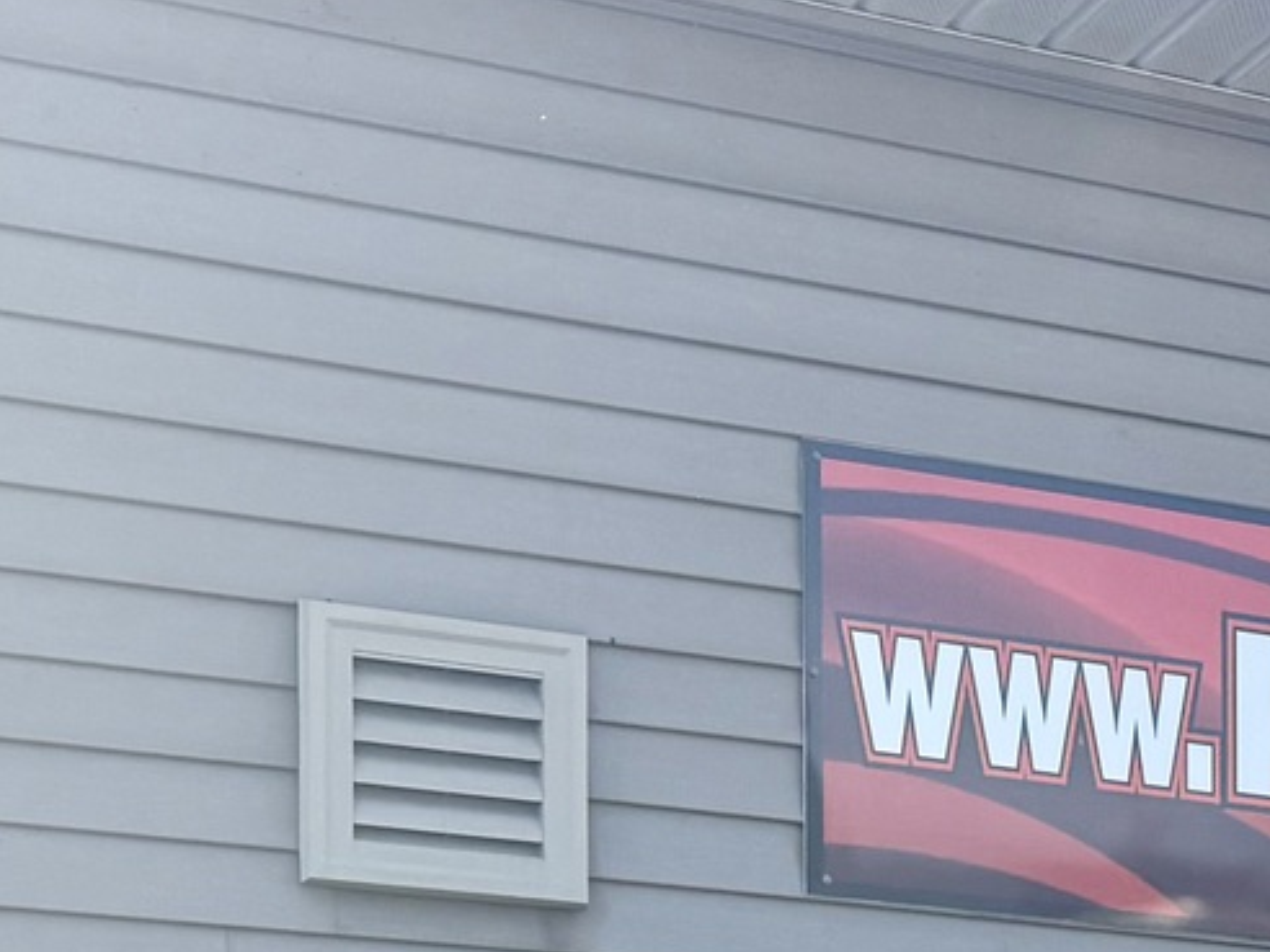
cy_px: 1749
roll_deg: -0.8
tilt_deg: -4.7
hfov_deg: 17.8
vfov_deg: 13.2
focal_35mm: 100
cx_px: 1851
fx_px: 3669
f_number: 1.78
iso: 100
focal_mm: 6.76
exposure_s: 1/1292
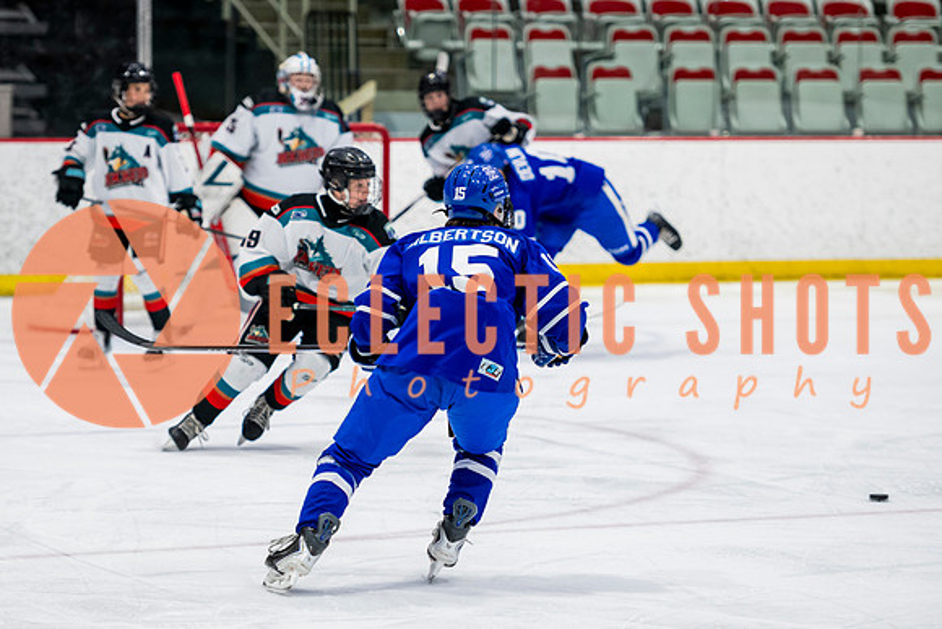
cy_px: 348
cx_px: 406
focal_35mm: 191
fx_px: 4996
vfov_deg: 7.2
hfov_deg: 10.8
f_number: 3.2
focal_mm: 135
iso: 1600
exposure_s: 1/800
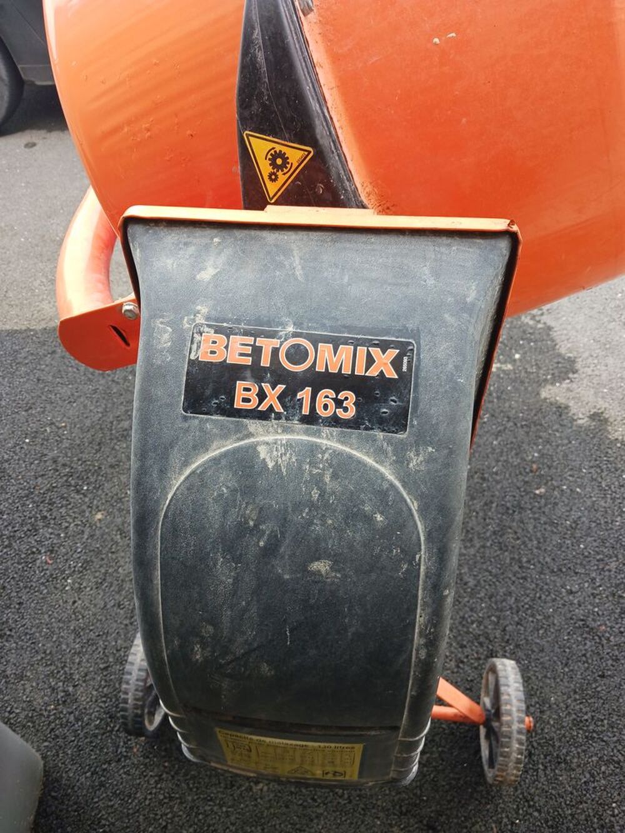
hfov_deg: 51.4
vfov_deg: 65.3
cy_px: 416
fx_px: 650
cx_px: 312
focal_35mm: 27
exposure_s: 1/50
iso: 25
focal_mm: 4
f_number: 1.8
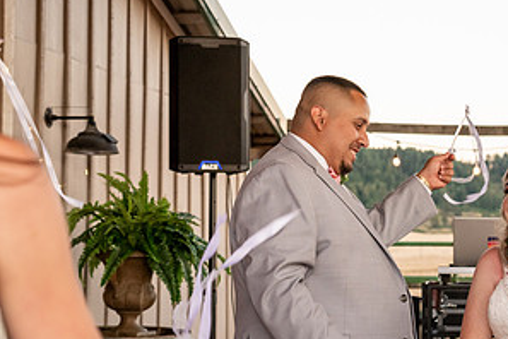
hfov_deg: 23.6
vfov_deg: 16.2
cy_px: 211
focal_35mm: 84
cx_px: 441
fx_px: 1185
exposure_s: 1/400
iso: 1600
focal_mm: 43
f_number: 4
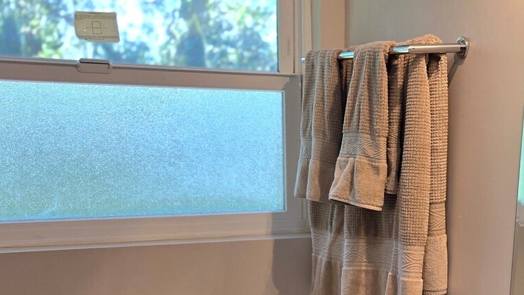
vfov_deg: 21.9
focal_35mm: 53
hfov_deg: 38.1
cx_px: 396
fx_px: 737
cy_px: 294
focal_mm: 5.4
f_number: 1.8
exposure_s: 1/120
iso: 50
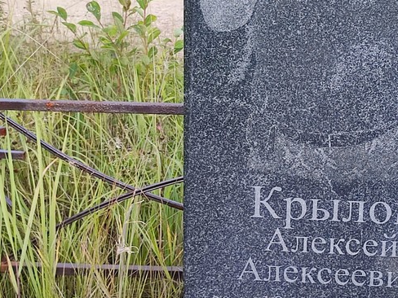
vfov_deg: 34.8
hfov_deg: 43.7
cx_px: 317
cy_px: 100
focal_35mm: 41
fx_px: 471
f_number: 1.9
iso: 52
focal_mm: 6.04
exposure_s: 1/100
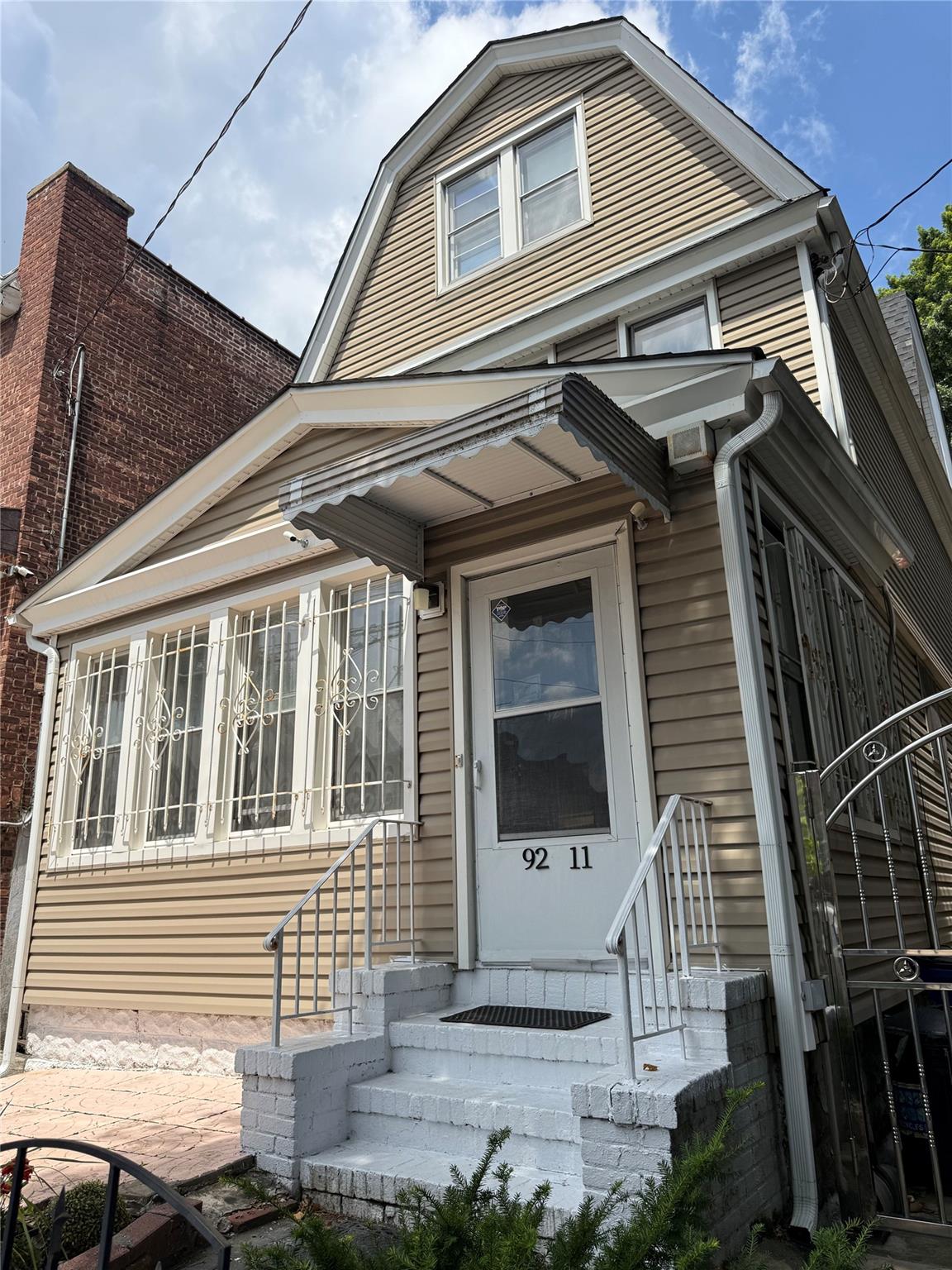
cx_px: 476
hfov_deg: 56.8
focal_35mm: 24
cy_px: 635
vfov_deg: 71.6
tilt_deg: +18.0
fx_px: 880
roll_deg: +1.3
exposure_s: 1/3759
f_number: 1.78
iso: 80
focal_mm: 6.76
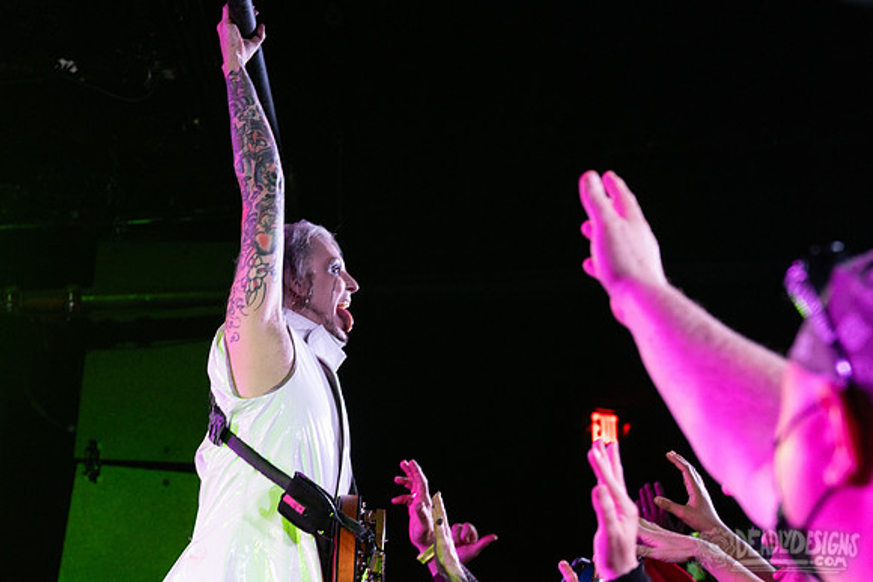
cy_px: 316
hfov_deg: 27.7
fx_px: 1769
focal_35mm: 73
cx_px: 395
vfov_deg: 18.7
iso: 2000
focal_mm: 52
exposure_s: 1/160
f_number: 3.5
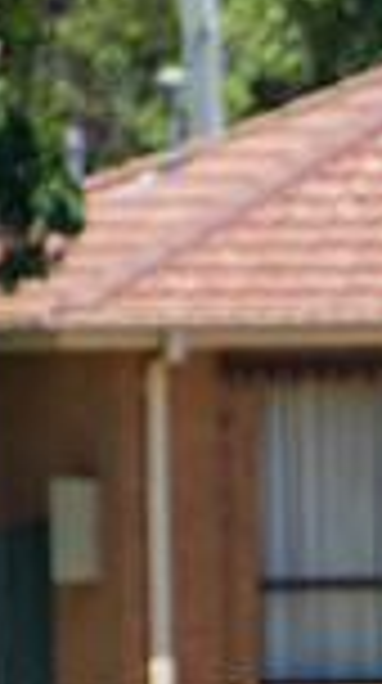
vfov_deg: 0.8
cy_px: 685
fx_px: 47806
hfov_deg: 0.5
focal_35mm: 2643
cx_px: 727
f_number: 6.3
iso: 400
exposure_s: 1/2500
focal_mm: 400
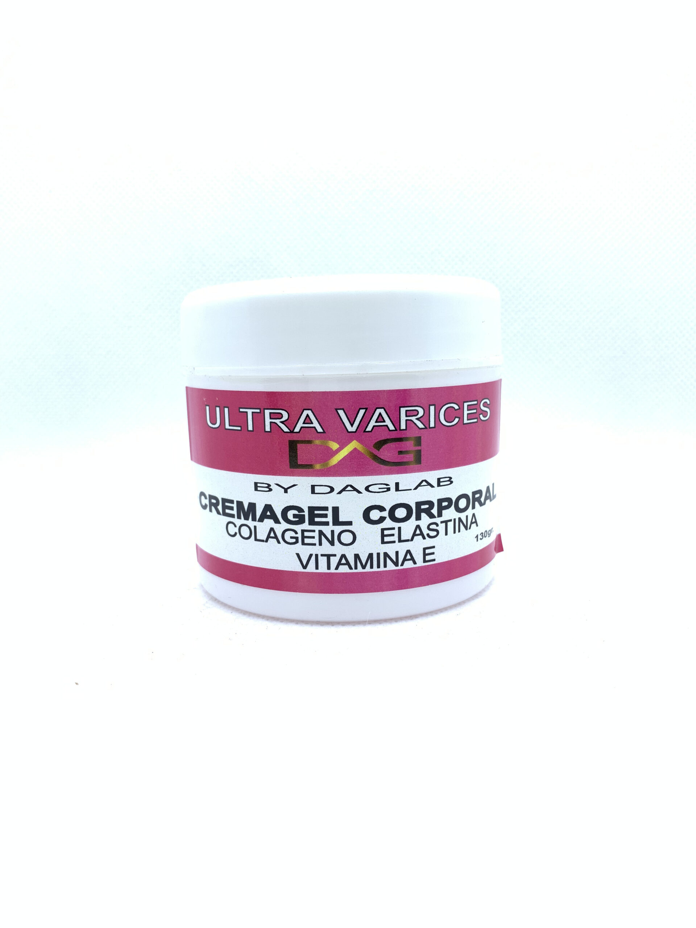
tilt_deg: -8.5
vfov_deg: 67.3
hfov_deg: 53.1
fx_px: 697
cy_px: 464
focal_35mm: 26
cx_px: 348
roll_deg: +1.3
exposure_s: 1/158
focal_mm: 4.25
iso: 25
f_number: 1.8
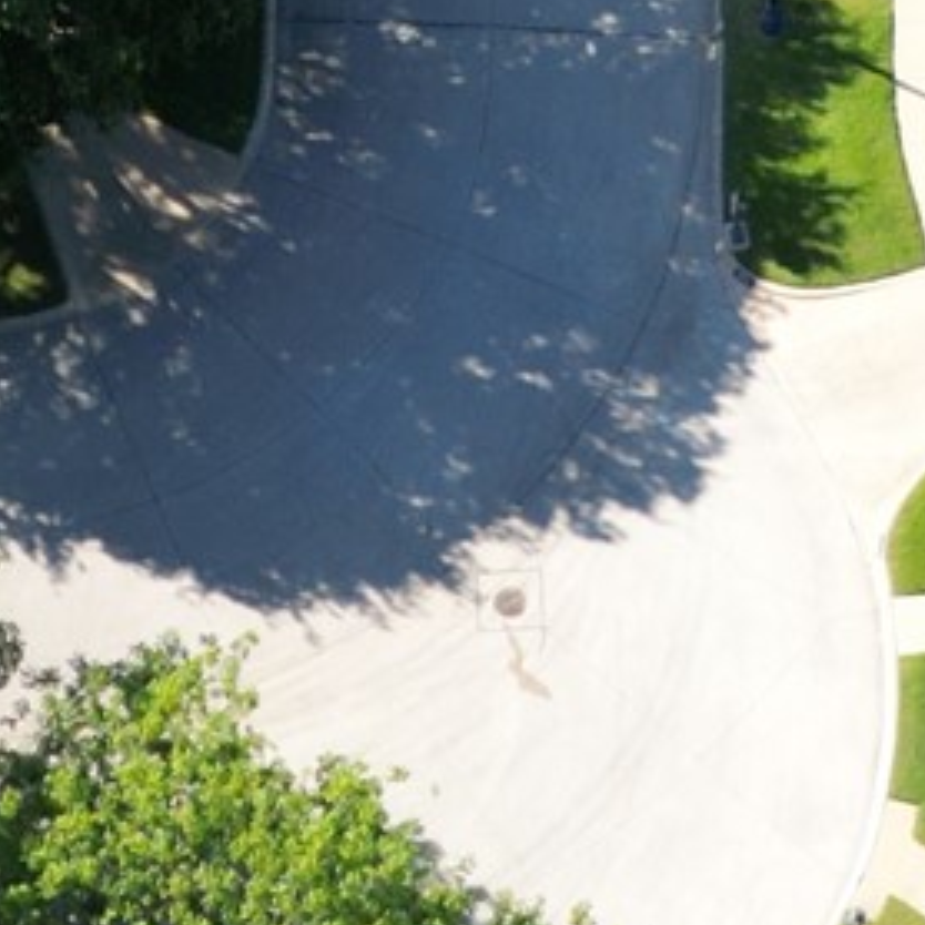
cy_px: 2469
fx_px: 4716
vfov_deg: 9.5
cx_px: 579
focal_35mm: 156
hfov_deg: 11.2
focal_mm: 6.72
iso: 100
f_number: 1.7
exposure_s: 1/800
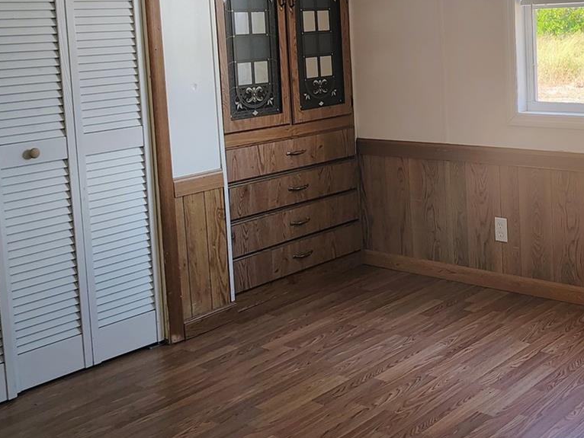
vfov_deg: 28.5
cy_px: 87
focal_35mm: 50
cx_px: 493
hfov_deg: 36.5
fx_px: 844
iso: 681
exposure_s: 1/120
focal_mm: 5.56
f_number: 1.8
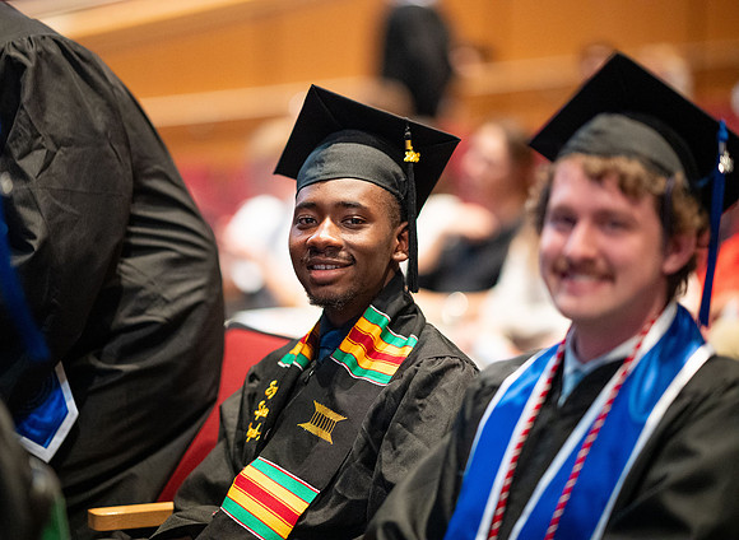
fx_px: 2365
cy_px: 270
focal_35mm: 112
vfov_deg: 13.0
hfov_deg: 17.8
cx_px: 334
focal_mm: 105
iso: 5000
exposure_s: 1/200
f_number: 1.4
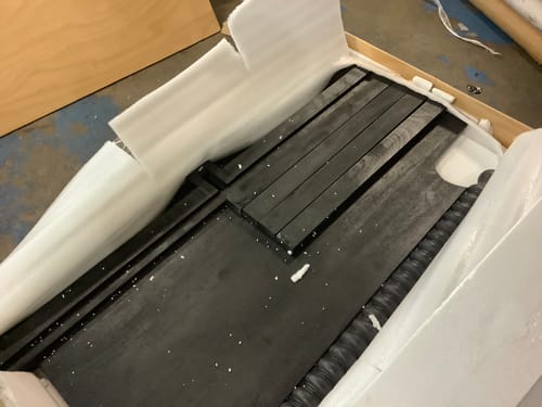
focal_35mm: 31
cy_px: 204
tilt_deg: -53.1
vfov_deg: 45.4
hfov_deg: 58.4
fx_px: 485
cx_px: 271
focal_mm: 3.3
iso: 500
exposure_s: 1/25
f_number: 2.4
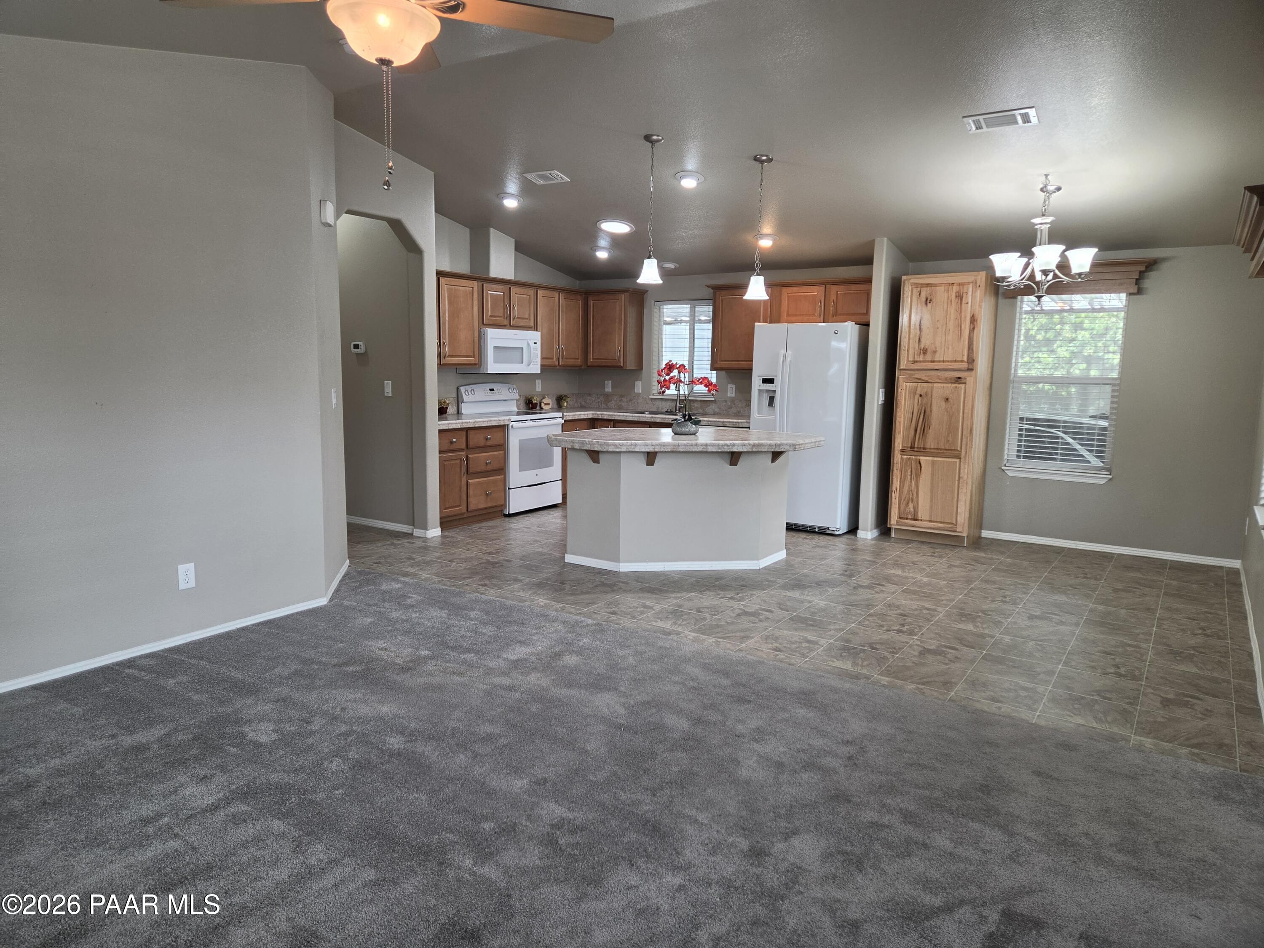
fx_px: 840
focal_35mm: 23
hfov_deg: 73.9
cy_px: 474
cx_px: 632
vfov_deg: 58.9
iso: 125
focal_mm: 5.4
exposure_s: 1/120
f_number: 1.8
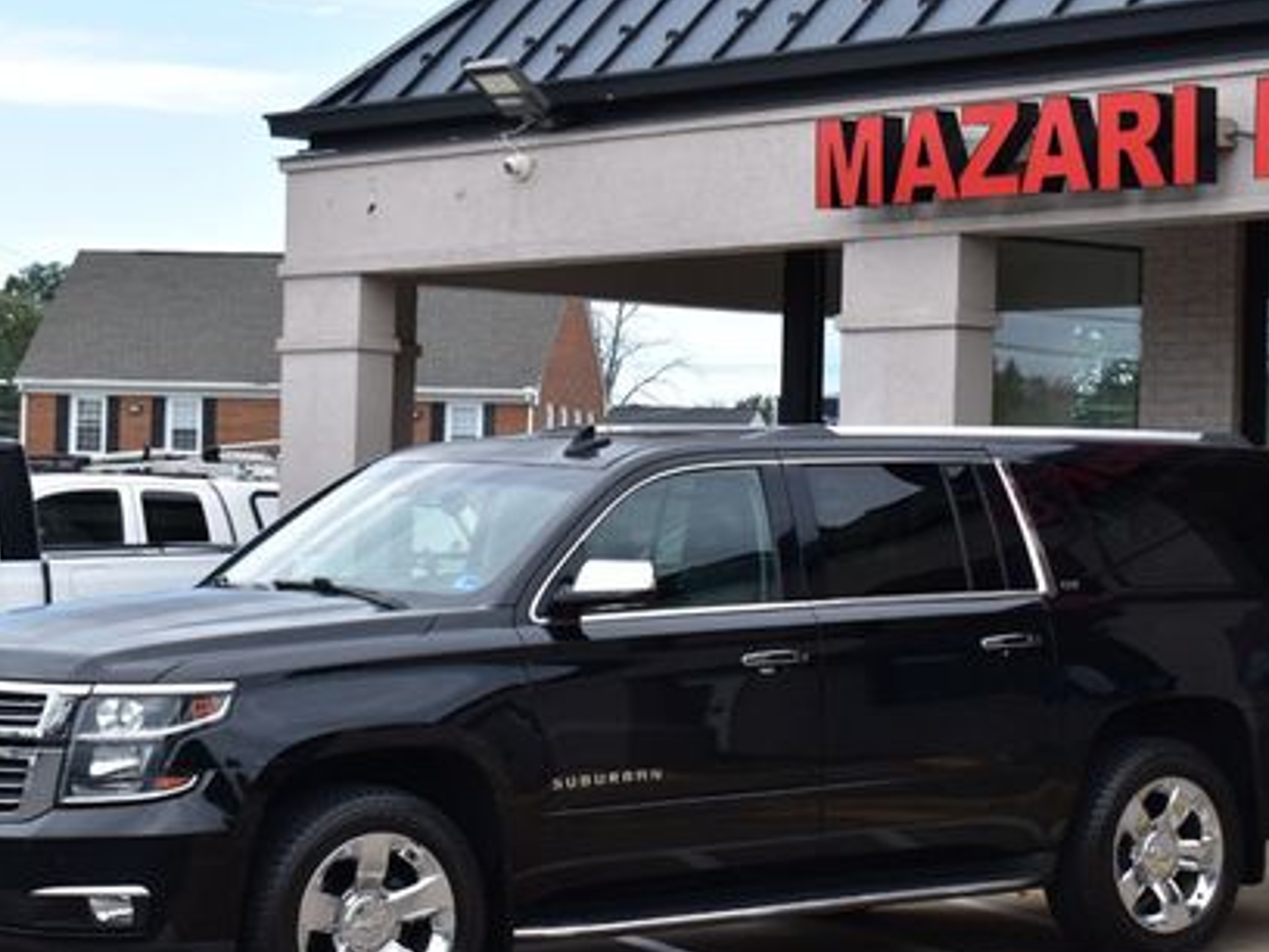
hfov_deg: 18.8
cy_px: 507
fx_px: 3813
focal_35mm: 104
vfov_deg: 14.2
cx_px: 840
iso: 400
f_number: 10
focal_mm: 46
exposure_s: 1/250
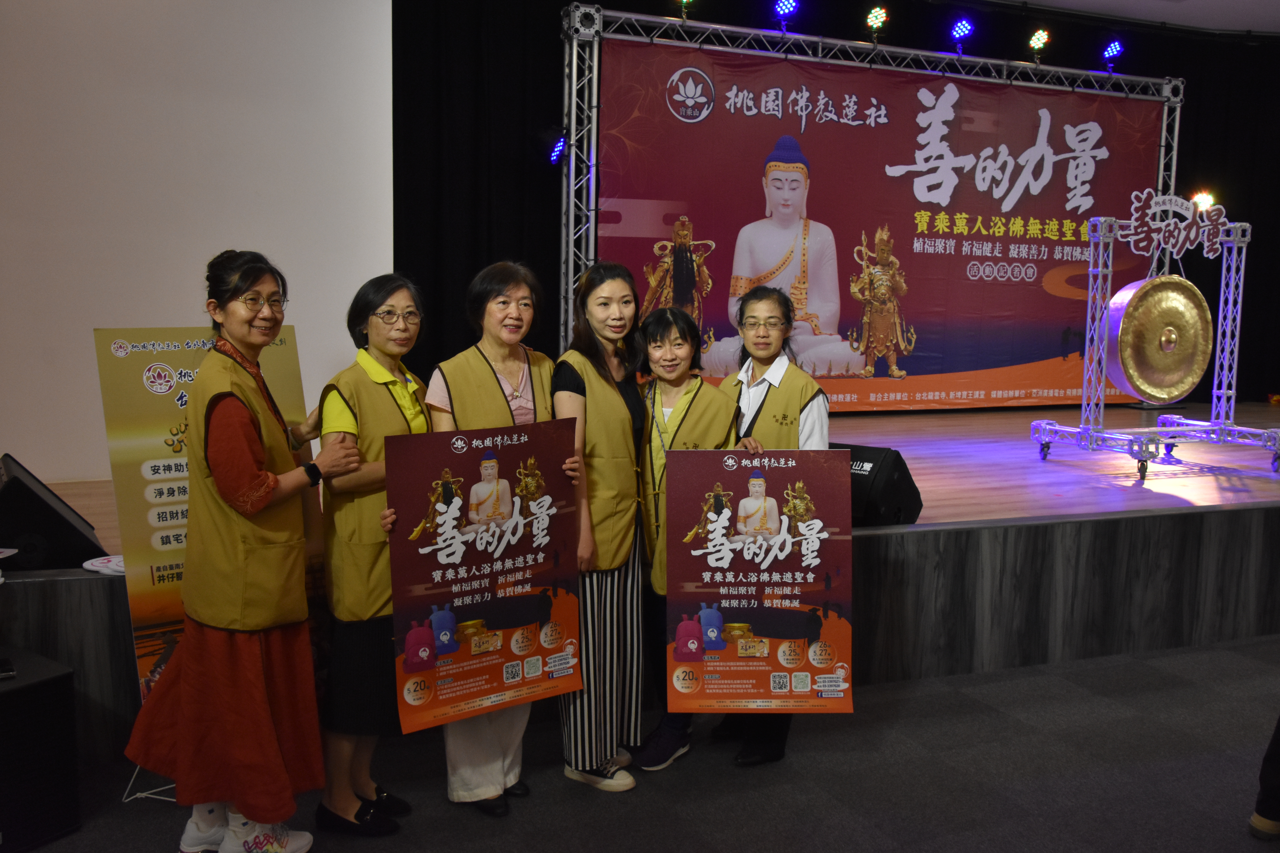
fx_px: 1173
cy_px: 426
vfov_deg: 40.0
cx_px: 640
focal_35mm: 33
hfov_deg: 57.2
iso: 1600
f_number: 7.1
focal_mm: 22
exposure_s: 1/200
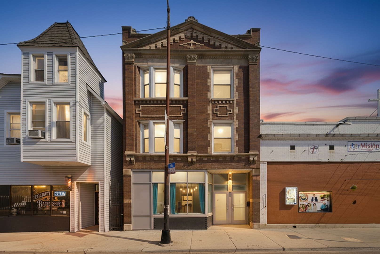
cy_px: 127
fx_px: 158
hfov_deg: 100.3
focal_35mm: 15
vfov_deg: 77.4
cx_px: 190
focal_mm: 15
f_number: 10
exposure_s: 1/160
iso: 80
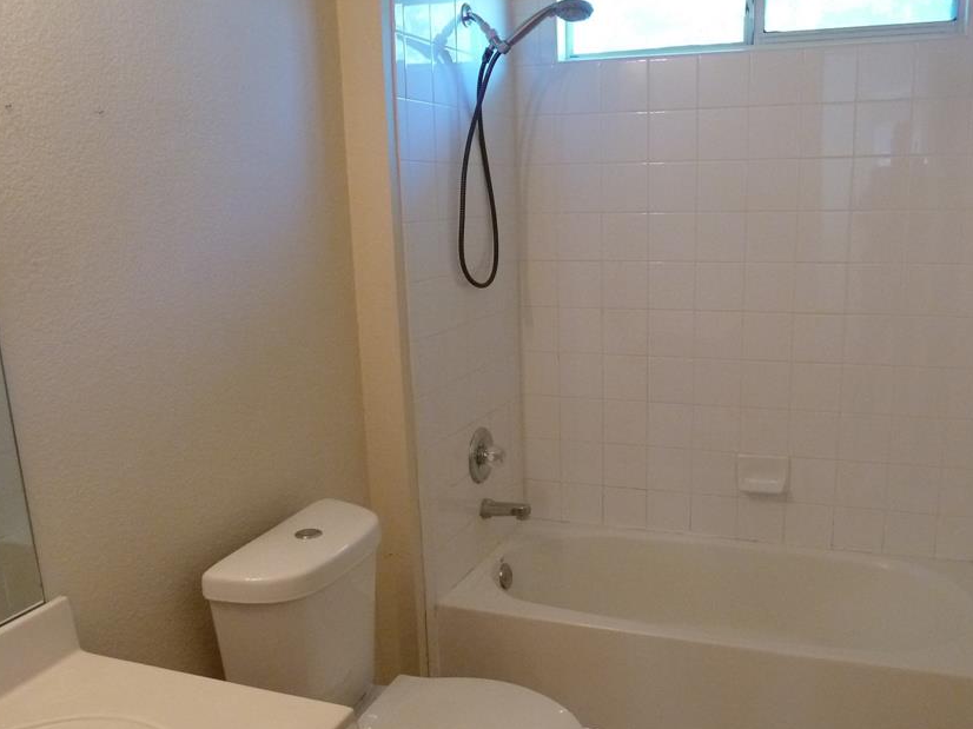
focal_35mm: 31
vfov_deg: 45.3
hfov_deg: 58.2
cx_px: 551
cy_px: 422
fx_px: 871
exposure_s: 1/30
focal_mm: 4.1
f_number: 3.3
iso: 400
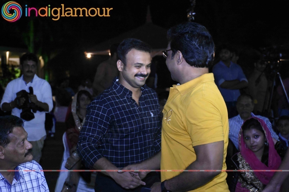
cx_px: 144
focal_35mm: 90
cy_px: 96
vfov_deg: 15.2
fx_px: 722
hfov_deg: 22.6
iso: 10000
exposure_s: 1/100
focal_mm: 60
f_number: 6.3
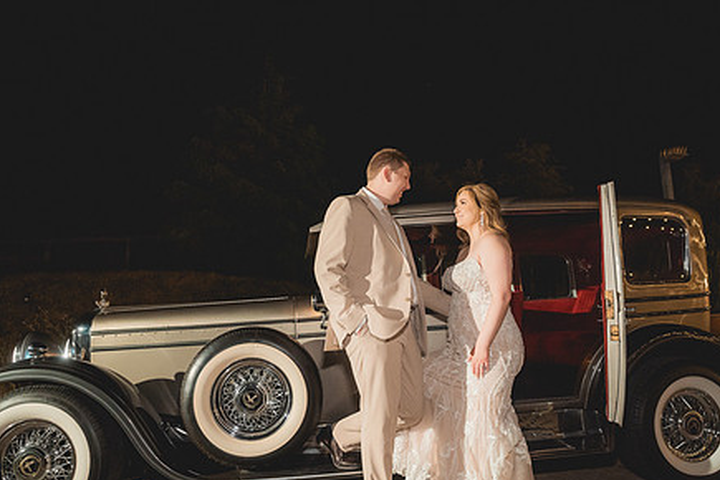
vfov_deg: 53.0
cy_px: 267
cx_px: 372
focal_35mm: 24
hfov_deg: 73.7
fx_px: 480
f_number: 2.8
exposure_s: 1/125
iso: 3200
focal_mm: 18
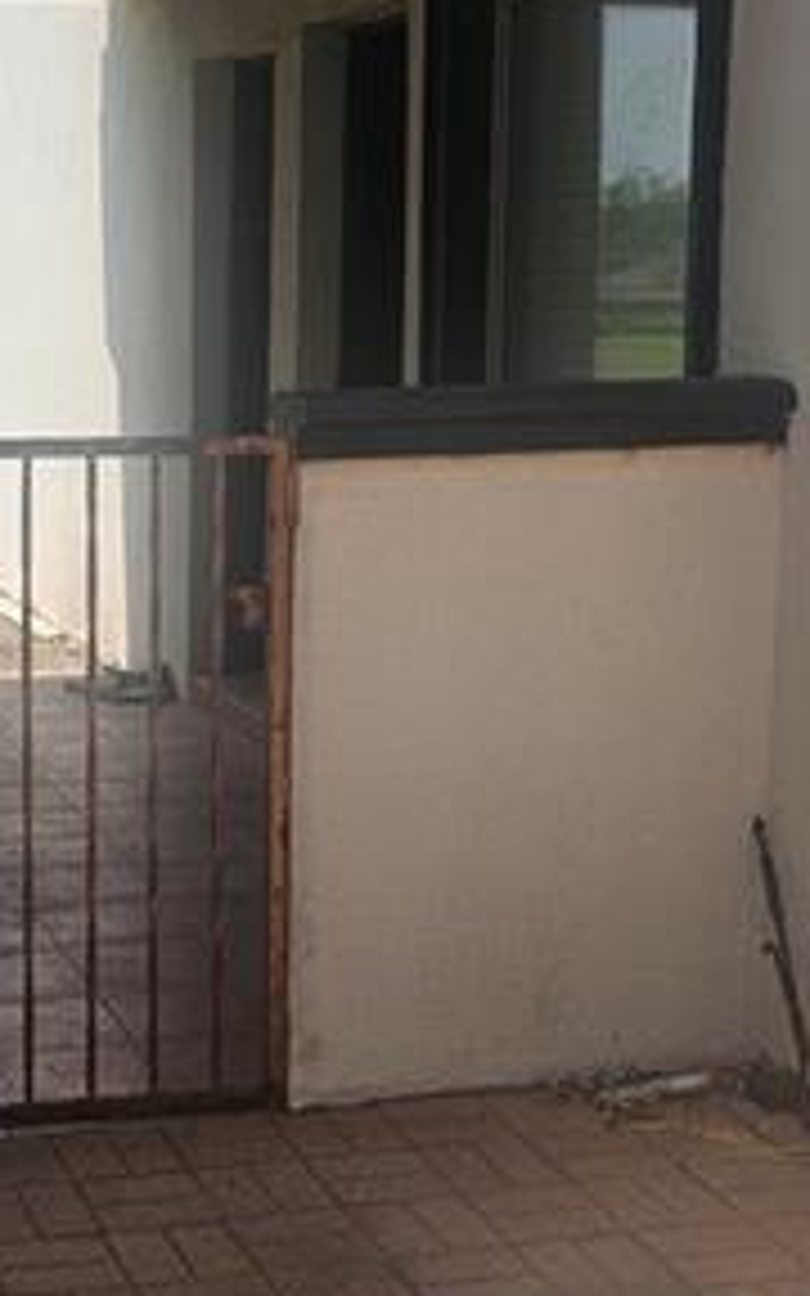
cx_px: -18
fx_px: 2296
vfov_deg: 31.5
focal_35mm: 65
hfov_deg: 19.4
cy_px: 562
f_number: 1.7
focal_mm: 6.3
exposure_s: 1/536
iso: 10
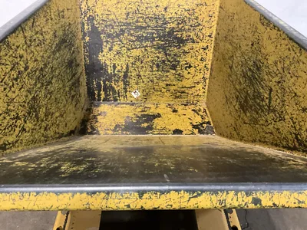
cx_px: 154
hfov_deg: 61.7
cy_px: 115
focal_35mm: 29
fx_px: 257
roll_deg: -2.9
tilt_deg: -37.4
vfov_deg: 48.2
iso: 400
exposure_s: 1/30
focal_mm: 3
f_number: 1.8
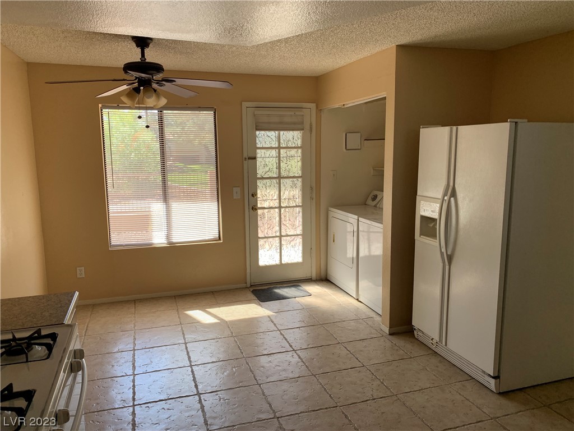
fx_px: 431
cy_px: 216
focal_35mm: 26
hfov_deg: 67.3
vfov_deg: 53.1
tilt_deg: -8.8
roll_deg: +0.9
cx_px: 287
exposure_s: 1/122
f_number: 1.8
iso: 32
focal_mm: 4.25
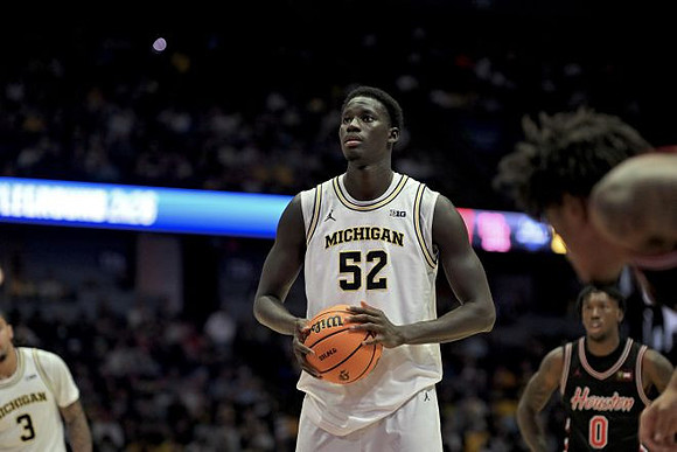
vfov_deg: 9.5
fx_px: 2727
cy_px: 226
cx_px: 338
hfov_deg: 14.2
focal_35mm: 145
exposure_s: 1/800
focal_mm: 145
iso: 4000
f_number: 2.8
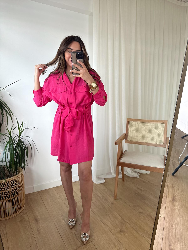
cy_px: 125
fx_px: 174
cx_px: 94
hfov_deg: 56.8
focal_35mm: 24
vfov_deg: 71.6
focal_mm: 6.86
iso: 80
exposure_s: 1/121
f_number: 1.78
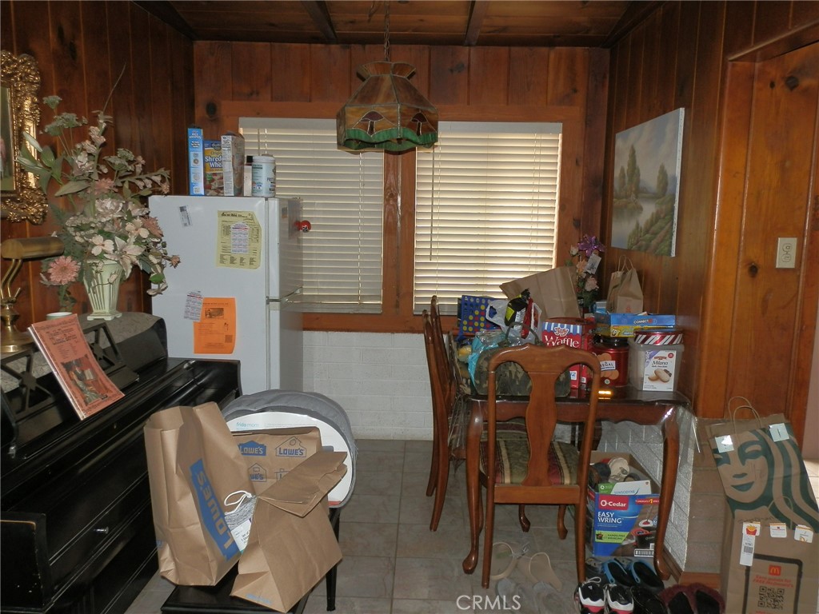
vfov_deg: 49.7
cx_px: 410
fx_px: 662
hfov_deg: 63.4
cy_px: 307
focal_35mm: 28
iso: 100
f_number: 3.1
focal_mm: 5
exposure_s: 1/30
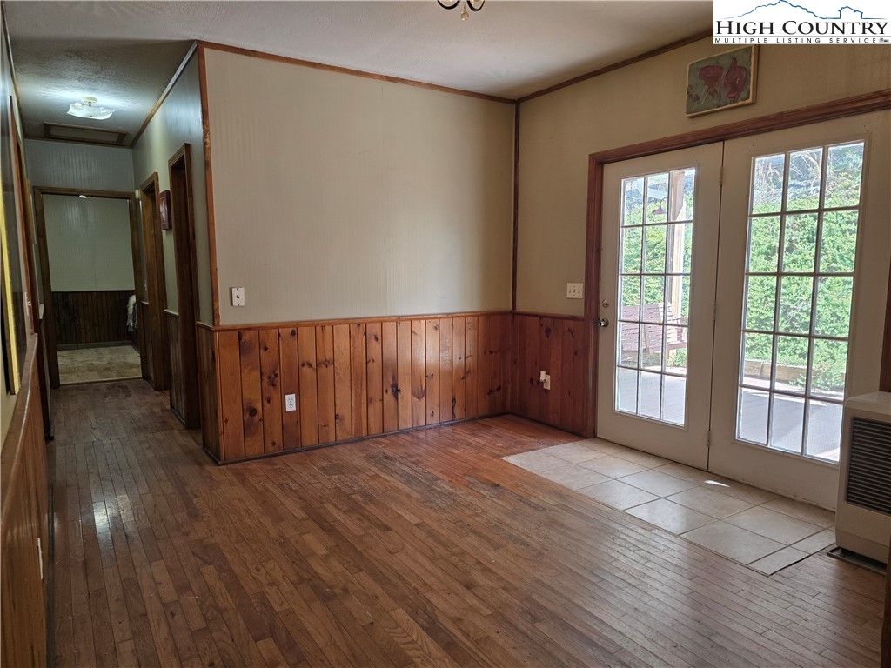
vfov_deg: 58.9
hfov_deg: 73.9
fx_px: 592
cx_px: 446
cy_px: 334
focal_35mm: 23
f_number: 1.7
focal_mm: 6.3
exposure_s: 1/120
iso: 160
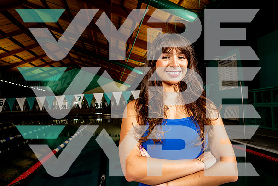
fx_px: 185
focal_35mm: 24
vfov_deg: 53.2
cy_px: 93
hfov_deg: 73.7
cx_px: 139
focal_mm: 24
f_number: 7.1
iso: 500
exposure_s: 1/125
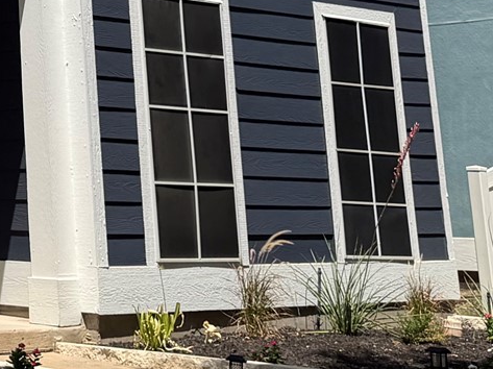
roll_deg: -0.3
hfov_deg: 16.9
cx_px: -274
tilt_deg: +14.8
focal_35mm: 104
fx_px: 1480
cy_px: -214
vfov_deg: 13.3
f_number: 1.78
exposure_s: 1/4673
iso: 80
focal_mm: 6.76
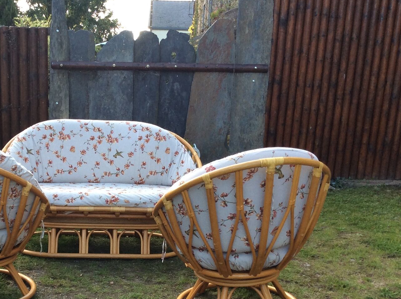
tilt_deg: -16.3
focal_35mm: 50
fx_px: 578
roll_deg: -0.6
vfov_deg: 28.6
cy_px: 224
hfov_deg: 37.5
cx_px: 112
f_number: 2.4
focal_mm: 3.3
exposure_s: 1/125
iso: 32
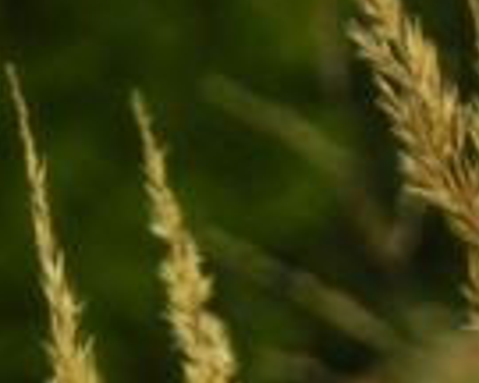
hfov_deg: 1.0
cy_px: 1238
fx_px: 27602
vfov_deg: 0.8
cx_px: 749
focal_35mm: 1947
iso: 160
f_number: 5
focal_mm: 59.9
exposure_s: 1/320
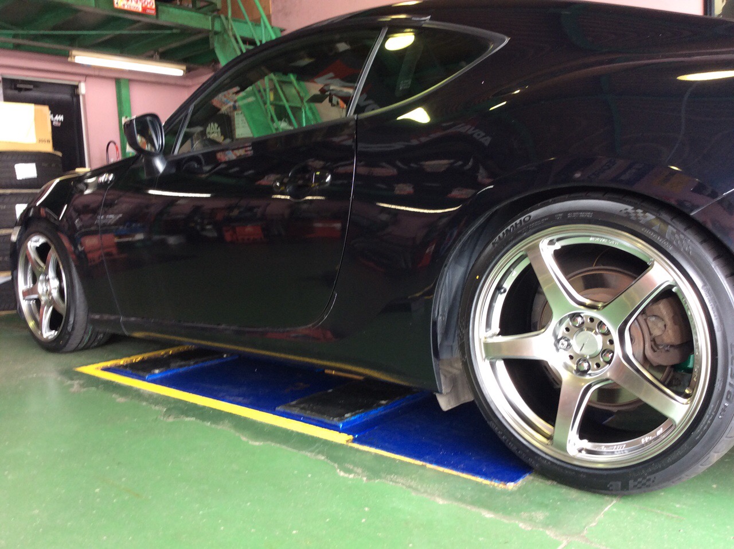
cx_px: 367
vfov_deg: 44.1
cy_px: 274
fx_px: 678
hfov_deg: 56.9
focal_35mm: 32
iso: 40
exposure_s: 1/24
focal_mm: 3.3
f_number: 2.4
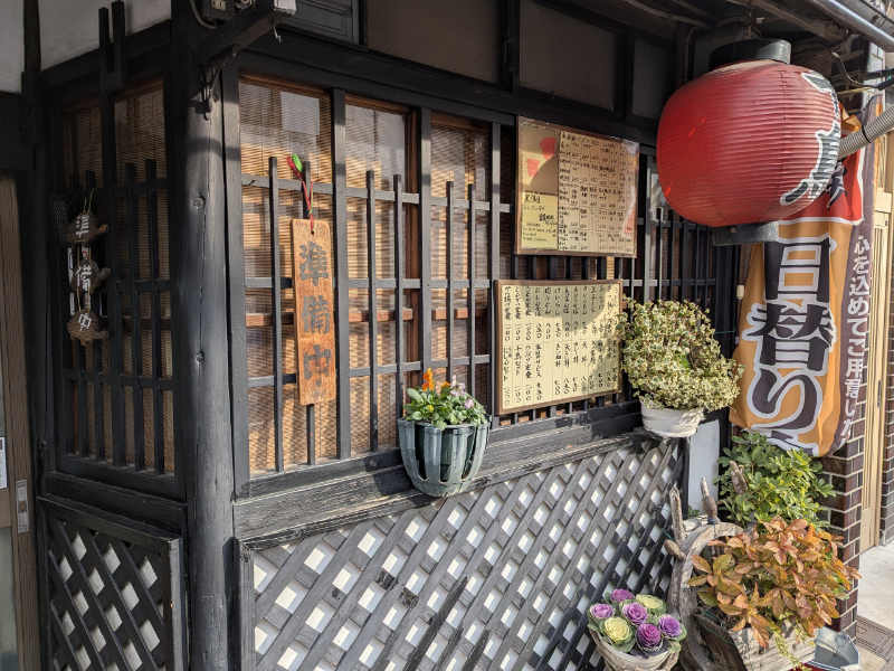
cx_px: 447
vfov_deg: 56.8
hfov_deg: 71.6
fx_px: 620
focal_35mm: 24
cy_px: 336
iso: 47
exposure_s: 1/636
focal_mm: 6.8
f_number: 1.9
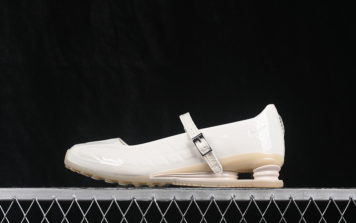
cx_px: 178
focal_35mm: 77
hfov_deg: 26.8
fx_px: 747
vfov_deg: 16.9
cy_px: 112
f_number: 8
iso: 160
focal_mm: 50
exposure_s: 1/80
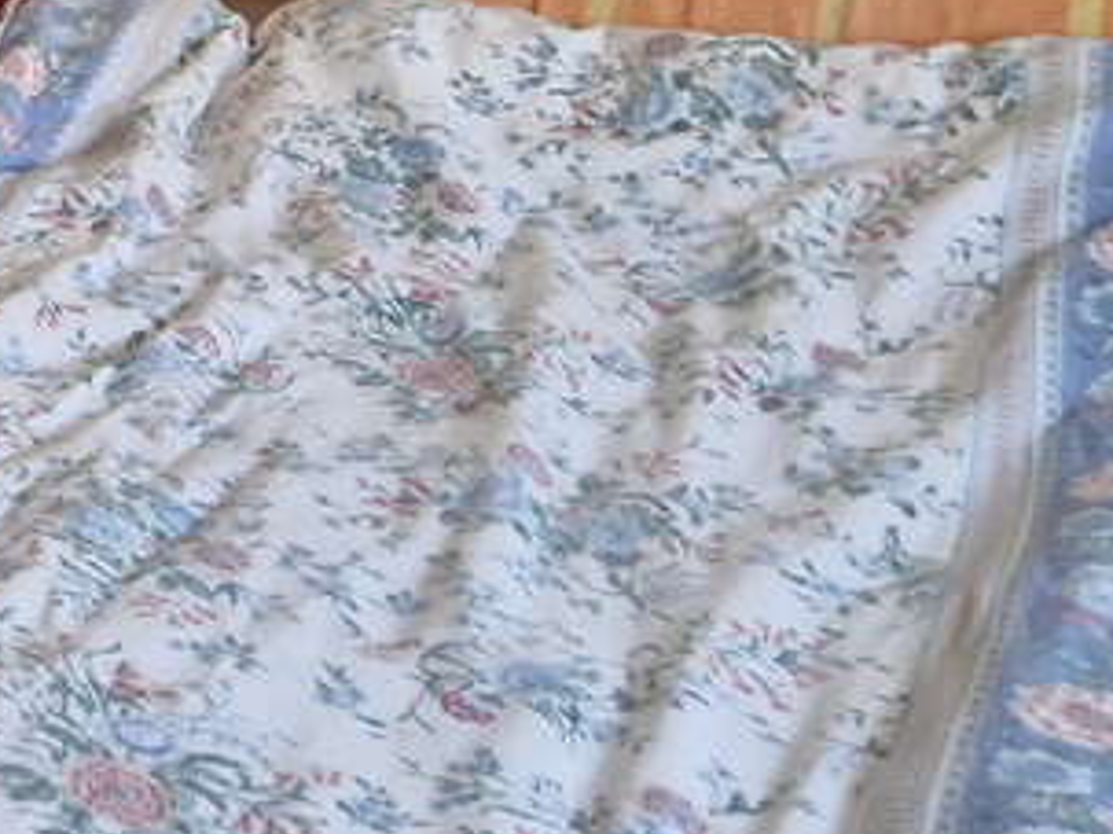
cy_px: -456
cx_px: -202
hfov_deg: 20.3
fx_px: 2925
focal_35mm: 91
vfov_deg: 14.9
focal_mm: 5.4
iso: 320
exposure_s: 1/100
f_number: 1.8
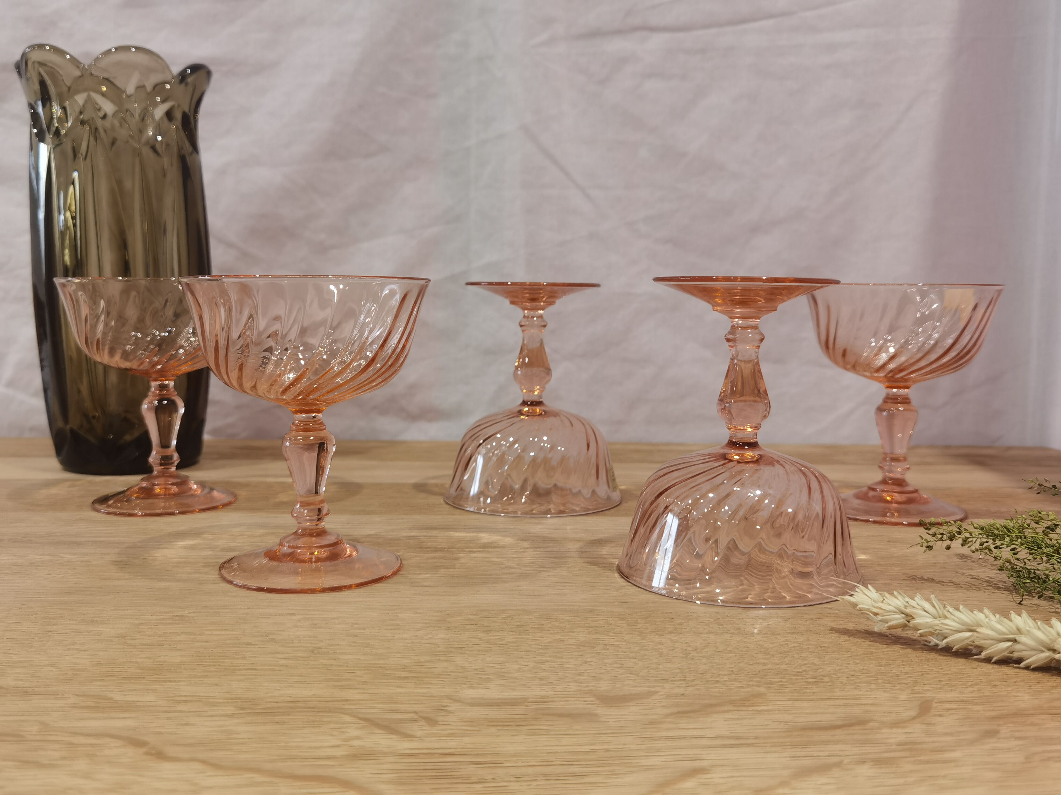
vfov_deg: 45.4
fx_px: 950
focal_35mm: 31
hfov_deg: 58.4
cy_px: 398
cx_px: 530
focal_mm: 6.71
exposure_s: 1/50
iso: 100
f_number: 1.9
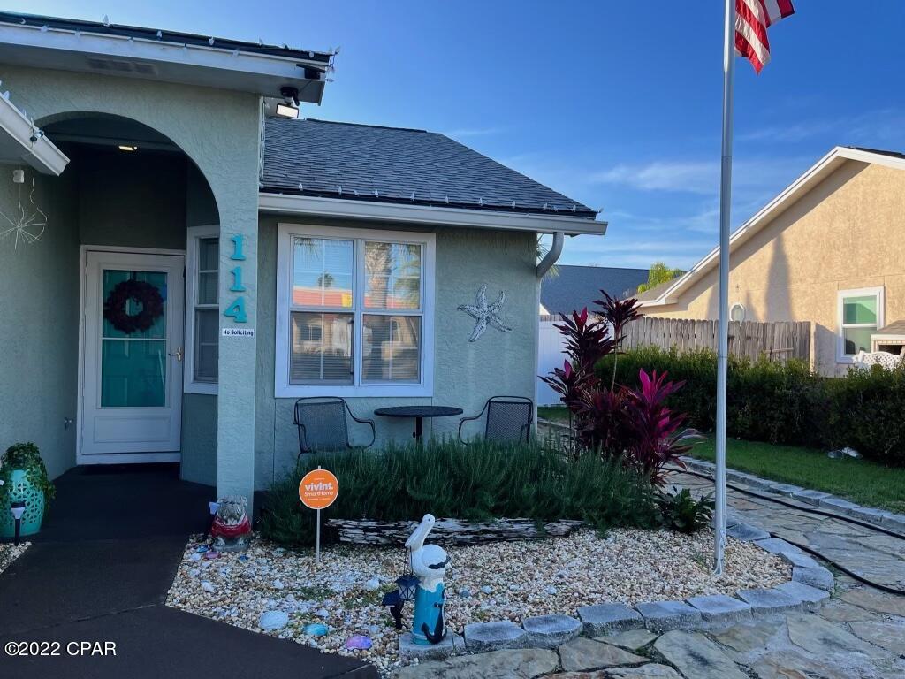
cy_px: 340
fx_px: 680
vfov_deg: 53.1
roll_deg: -0.5
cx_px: 452
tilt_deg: +0.4
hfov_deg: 67.3
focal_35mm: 26
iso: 50
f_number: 1.6
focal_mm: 5.1
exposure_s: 1/1036
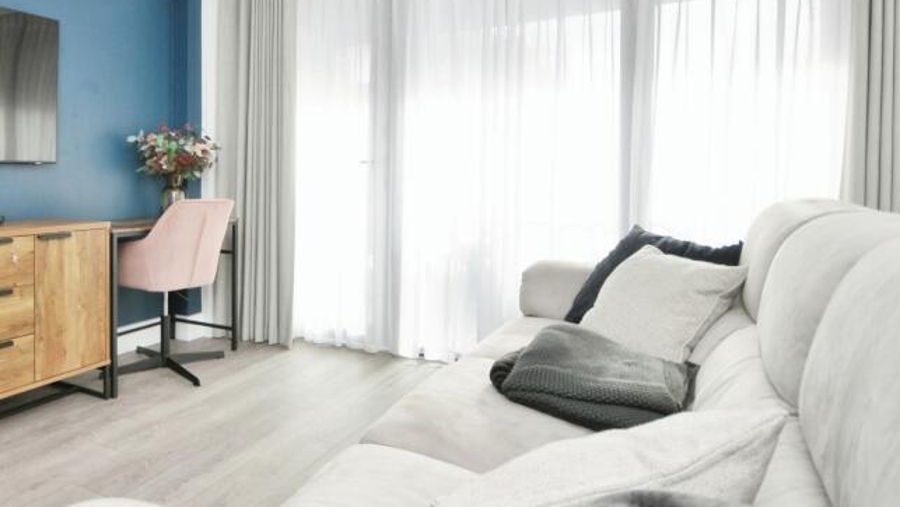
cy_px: 188
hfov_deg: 69.1
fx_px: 597
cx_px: 224
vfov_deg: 45.6
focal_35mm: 25
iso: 200
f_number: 5
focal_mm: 10
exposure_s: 1/60
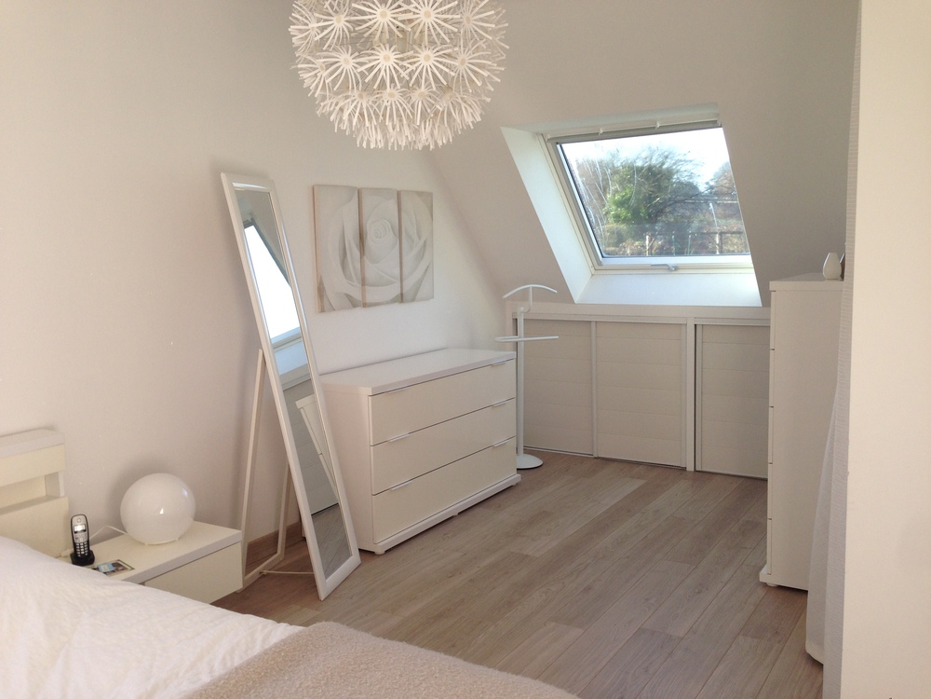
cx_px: 466
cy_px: 350
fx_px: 888
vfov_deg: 42.9
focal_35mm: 33
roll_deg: +0.9
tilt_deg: -5.5
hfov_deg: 55.4
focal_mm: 4.12
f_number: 2.4
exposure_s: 1/141
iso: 50
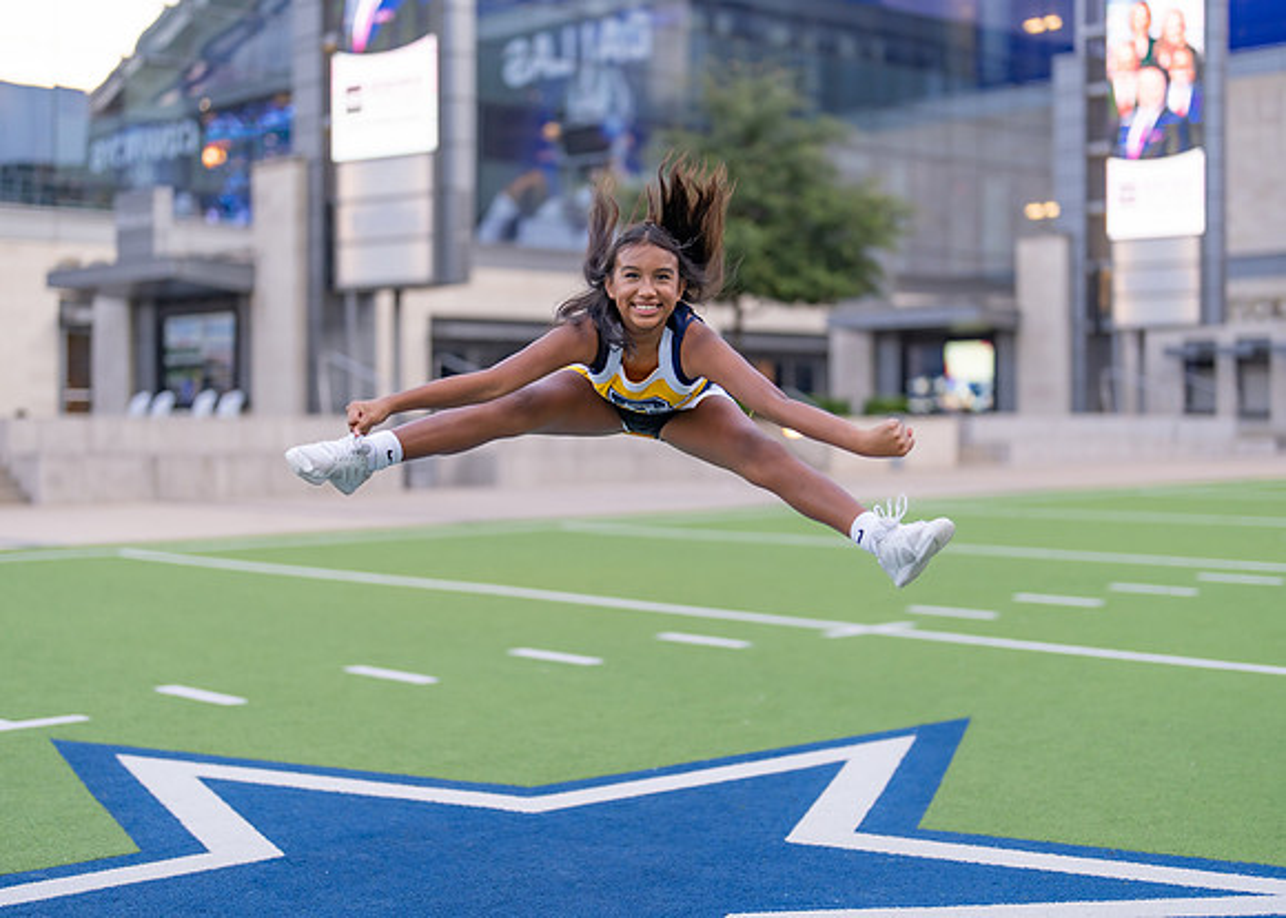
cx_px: 645
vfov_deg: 24.7
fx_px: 2099
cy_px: 459
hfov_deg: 34.1
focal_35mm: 57
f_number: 1.2
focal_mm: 50
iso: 400
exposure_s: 1/1250
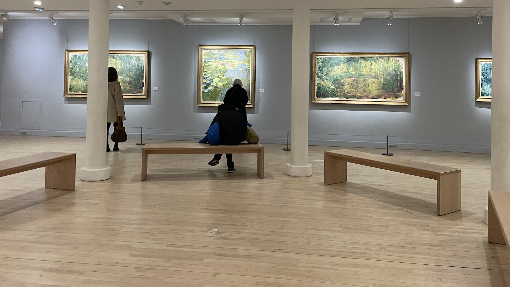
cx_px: 267
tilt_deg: +0.1
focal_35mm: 33
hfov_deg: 59.5
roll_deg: -0.9
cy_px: 77
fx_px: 446
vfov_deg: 35.0
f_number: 1.6
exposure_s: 1/50
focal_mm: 4.2
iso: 500
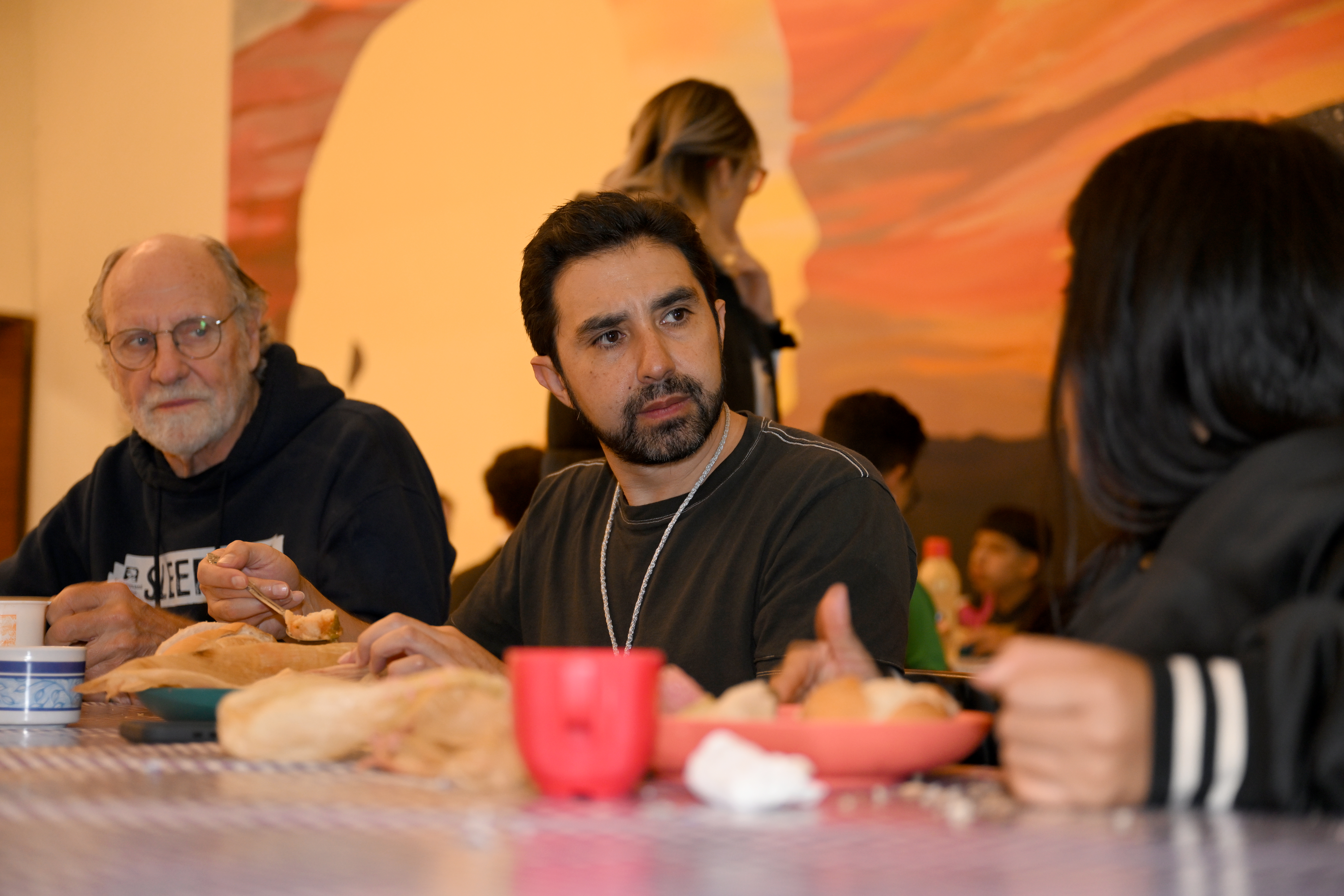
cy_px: 448
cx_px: 672
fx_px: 1941
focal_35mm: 52
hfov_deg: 38.2
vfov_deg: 26.0
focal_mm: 52
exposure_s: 1/30
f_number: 2.8
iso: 1100
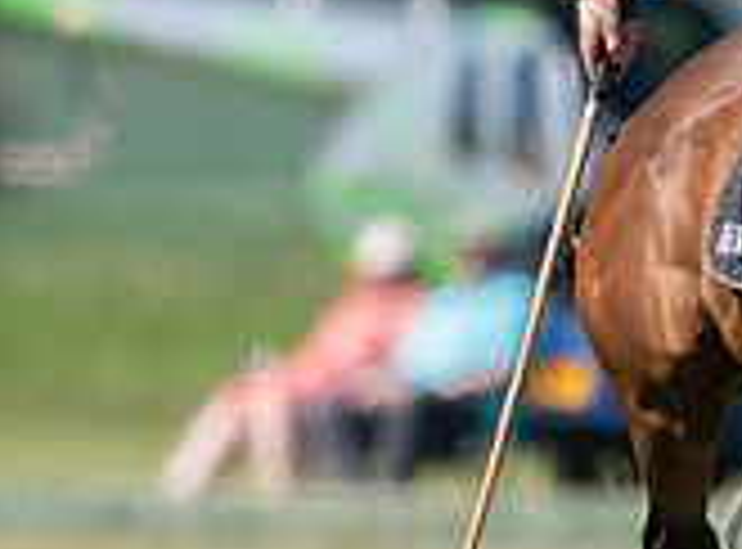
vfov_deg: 0.5
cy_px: 367
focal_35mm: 3219
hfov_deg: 0.6
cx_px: 861
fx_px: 68650
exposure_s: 1/4000
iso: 400
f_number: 4
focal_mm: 500
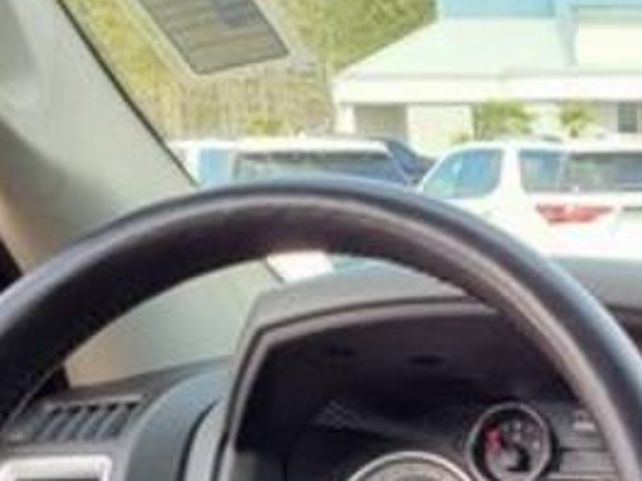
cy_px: 899
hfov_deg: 17.9
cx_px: 890
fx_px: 1873
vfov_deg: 13.1
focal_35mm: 101
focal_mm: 5.4
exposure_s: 1/153
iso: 40
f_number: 1.8
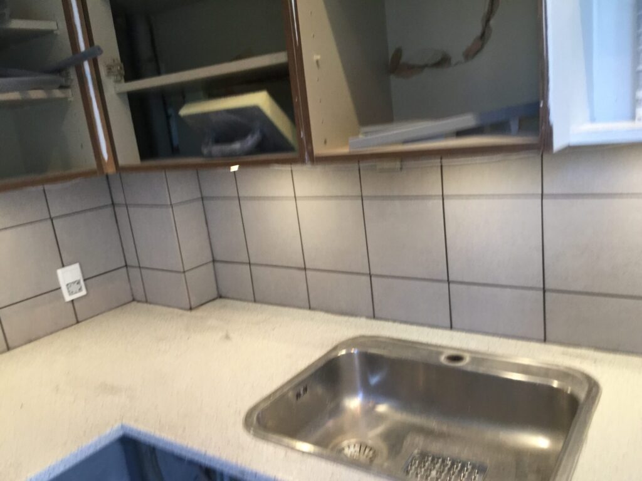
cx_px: 321
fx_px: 538
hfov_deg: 61.7
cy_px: 240
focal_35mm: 29
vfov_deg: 48.2
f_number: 2.2
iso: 80
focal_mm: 4.15
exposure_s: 1/33
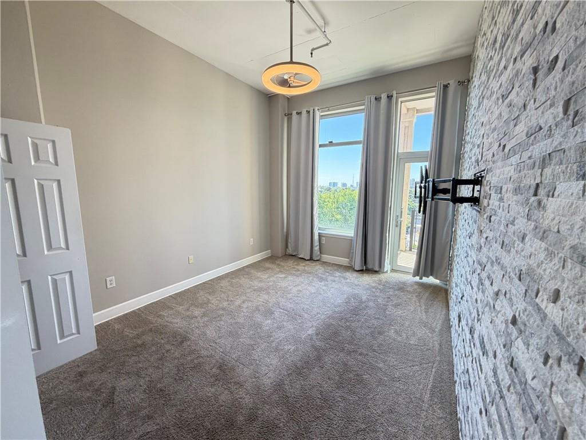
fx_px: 237
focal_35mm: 14
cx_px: 293
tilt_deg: -6.6
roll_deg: -0.2
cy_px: 220
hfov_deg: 102.1
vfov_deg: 85.7
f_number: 2.2
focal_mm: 2.22
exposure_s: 1/120
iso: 160
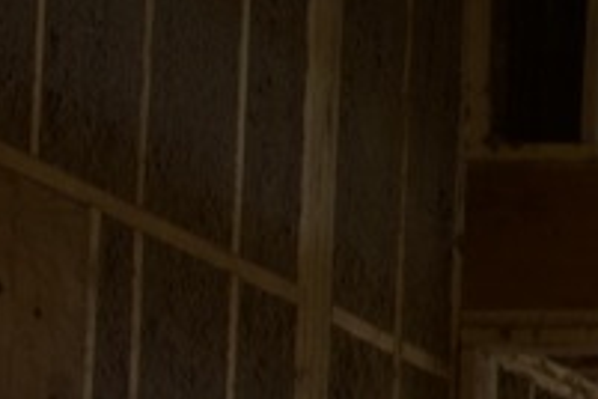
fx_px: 3704
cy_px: 703
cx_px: 1880
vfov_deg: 6.0
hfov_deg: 7.8
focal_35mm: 223
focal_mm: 28
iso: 800
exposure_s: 1/200
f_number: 2.8
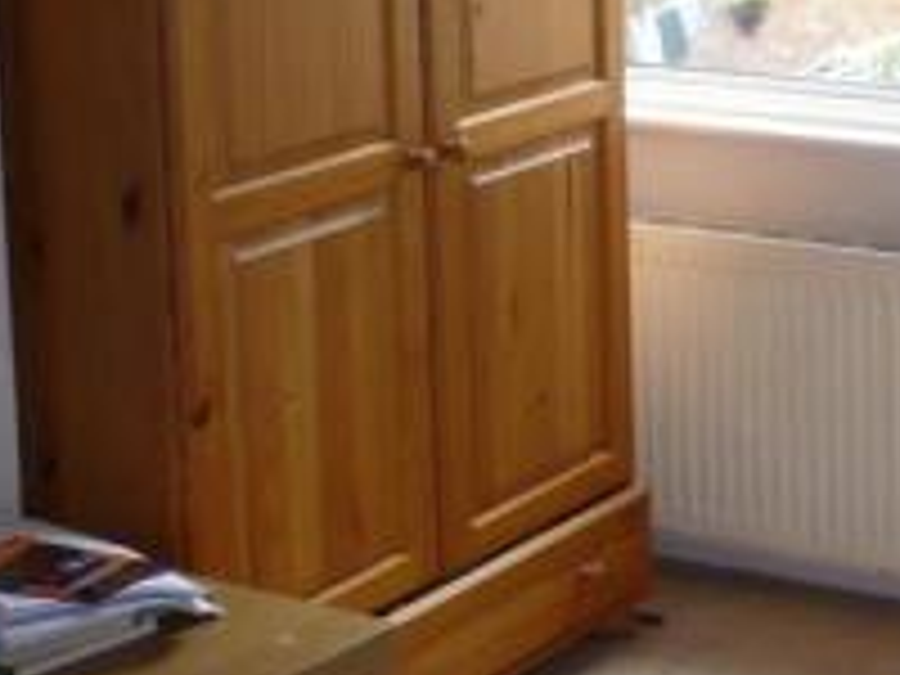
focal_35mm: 102
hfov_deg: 17.7
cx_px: 1253
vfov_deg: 14.1
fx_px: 2652
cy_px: -142
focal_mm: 5.8
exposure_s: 1/30
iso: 100
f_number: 2.8
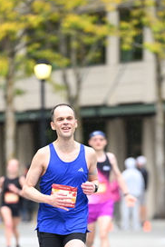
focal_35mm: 404
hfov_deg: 3.4
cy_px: 236
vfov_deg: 5.1
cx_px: 88
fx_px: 2770
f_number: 2.8
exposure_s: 1/1250
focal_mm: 200
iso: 1250
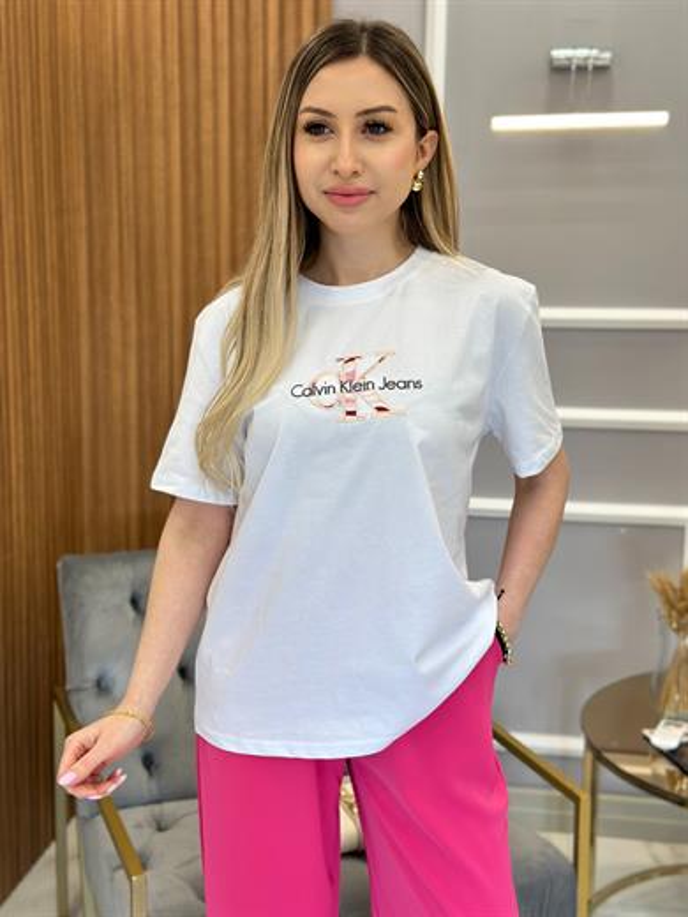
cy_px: 458
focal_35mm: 48
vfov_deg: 39.7
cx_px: 344
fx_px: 1272
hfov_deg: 30.3
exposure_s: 1/141
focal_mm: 6.86
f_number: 1.78
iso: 80
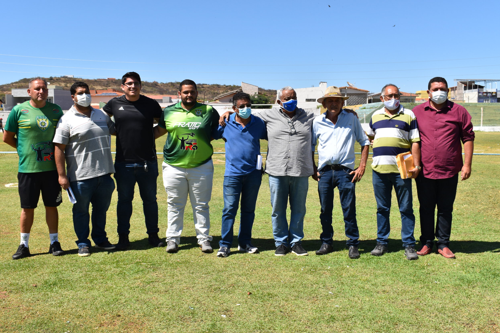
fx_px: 535
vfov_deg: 34.6
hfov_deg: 50.1
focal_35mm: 39
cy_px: 163
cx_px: 251
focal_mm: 25
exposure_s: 1/400
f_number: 10
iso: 200
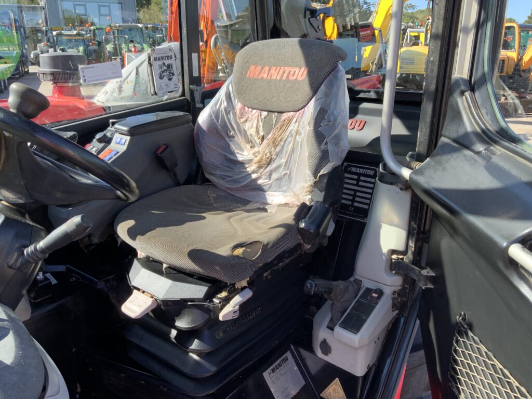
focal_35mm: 29
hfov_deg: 61.7
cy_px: 200
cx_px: 266
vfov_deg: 48.2
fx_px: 446
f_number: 1.8
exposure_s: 1/239
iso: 16
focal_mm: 3
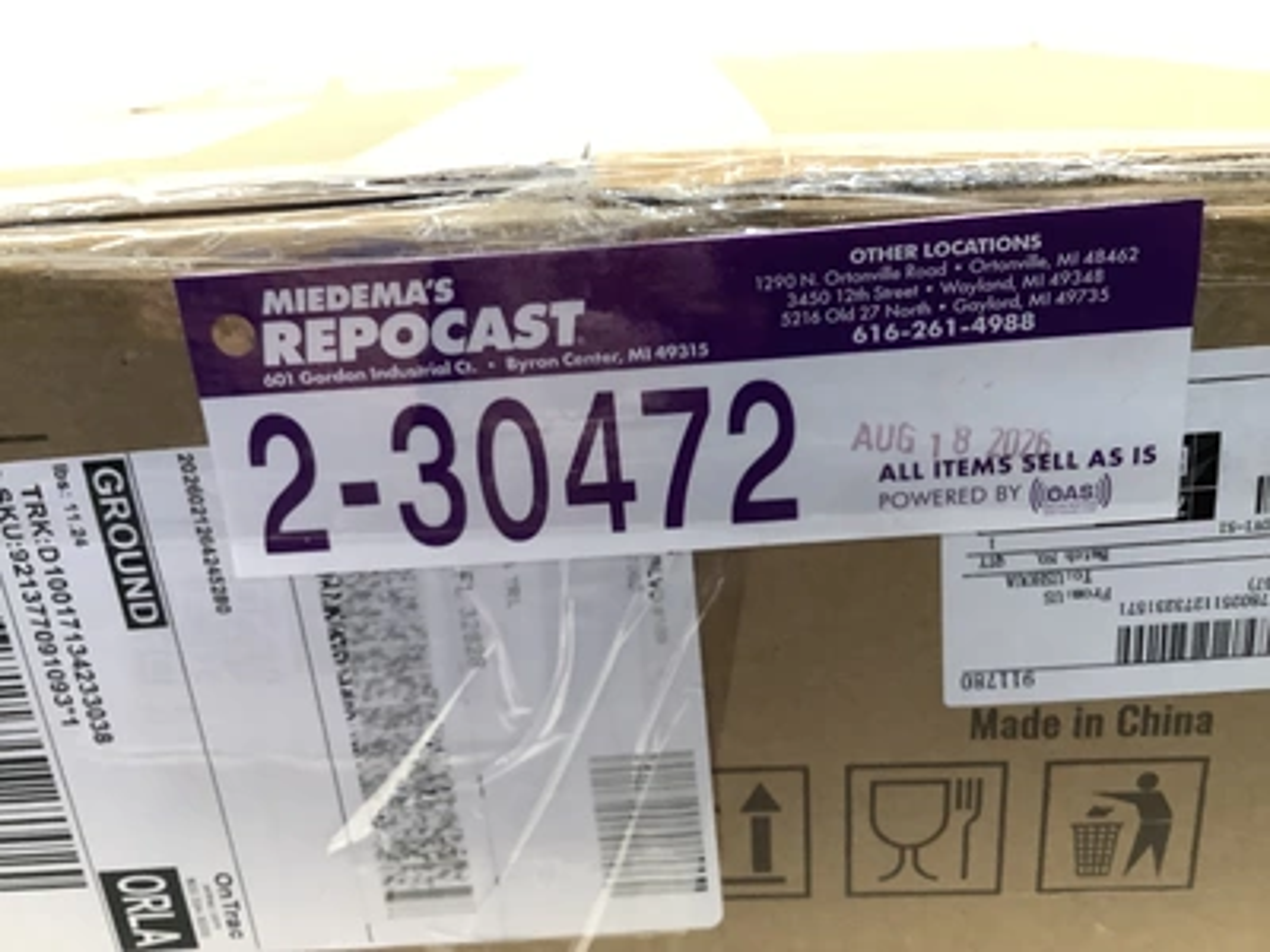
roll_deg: +2.5
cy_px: 476
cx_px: 635
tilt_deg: -22.6
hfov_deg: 58.4
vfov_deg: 45.4
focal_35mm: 31
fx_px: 1137
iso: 160
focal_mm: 3.3
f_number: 2.4
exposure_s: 1/60
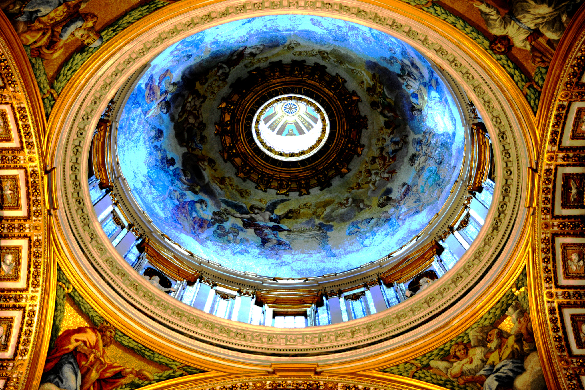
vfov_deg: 29.2
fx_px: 747
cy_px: 195
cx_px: 292
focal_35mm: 46
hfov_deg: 42.7
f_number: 2.8
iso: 800
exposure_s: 1/15
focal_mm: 46
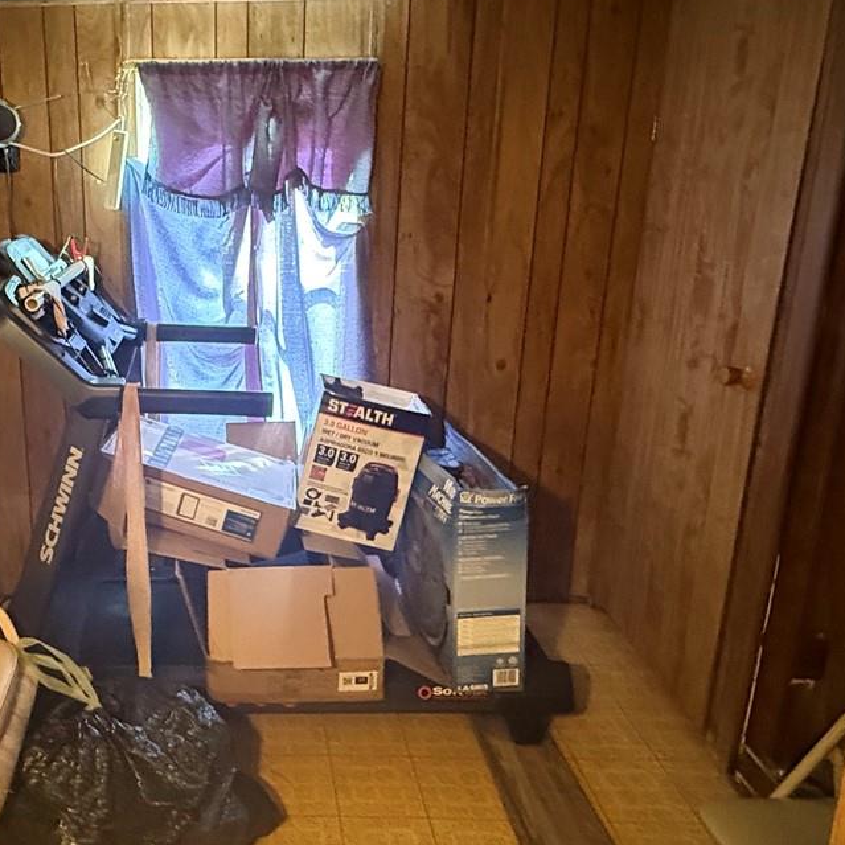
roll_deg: +1.2
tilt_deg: -15.7
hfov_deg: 50.1
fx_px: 856
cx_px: 198
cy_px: 391
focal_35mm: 31
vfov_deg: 52.5
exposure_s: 1/40
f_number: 2.2
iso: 1000
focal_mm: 2.22
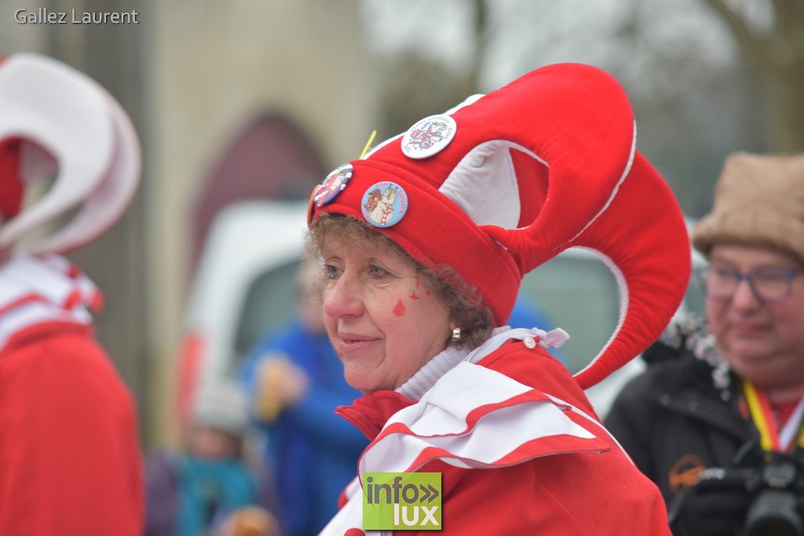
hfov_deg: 9.1
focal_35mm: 225
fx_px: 5025
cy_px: 268
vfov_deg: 6.1
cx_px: 402
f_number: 4.5
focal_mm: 150
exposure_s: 1/160
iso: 320
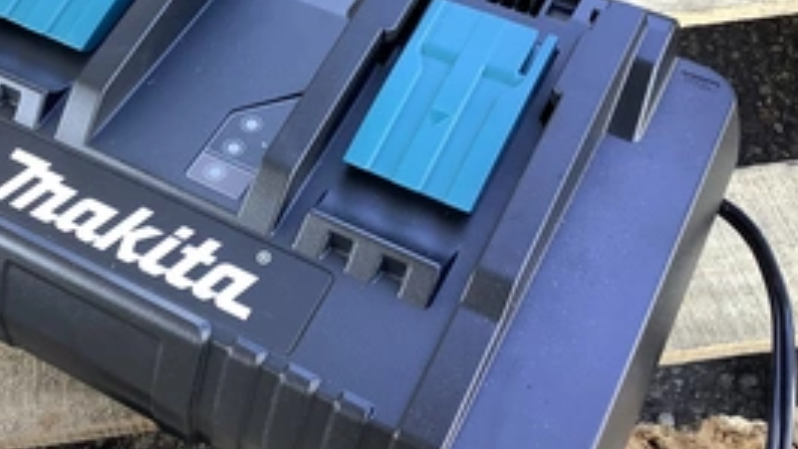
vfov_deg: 23.4
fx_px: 1079
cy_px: 145
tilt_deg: -55.0
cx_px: 238
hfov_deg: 39.9
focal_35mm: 51
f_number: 2.4
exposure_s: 1/120
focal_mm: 3.3
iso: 64
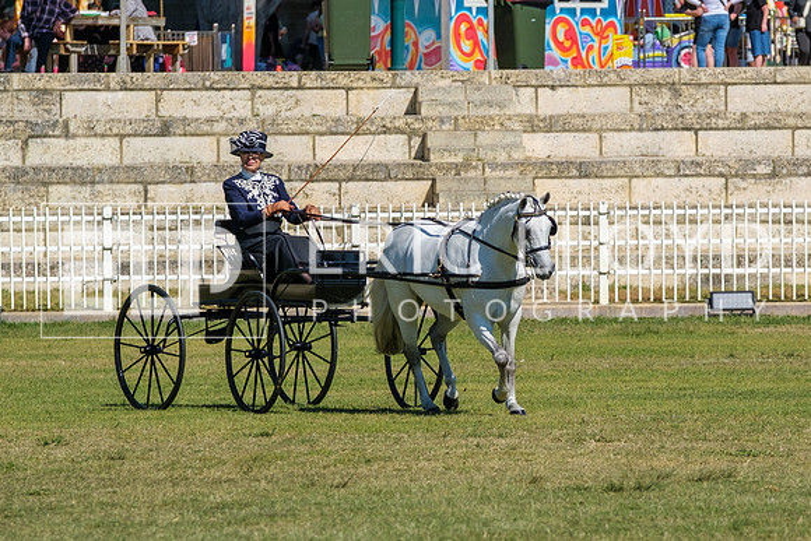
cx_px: 430
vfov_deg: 4.7
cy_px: 265
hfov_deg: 7.0
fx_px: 6589
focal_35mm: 292
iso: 320
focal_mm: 140
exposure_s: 1/3200
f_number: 4.5
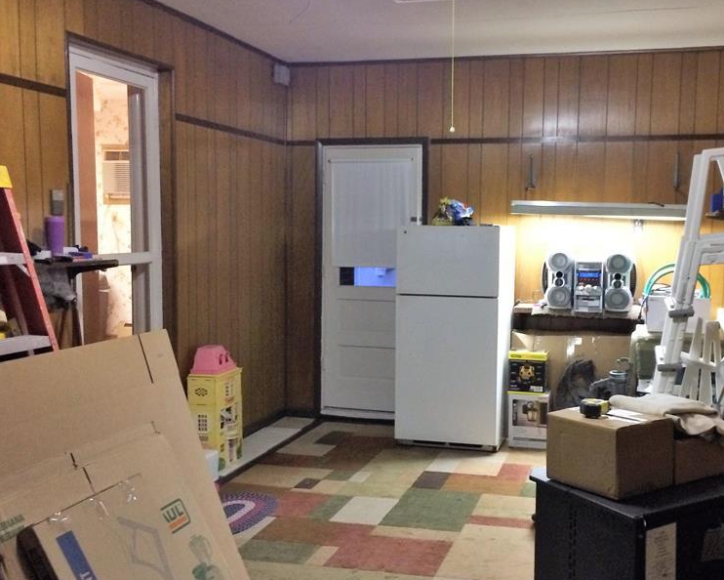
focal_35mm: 39
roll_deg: +0.1
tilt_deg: -4.3
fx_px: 836
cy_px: 303
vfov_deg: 38.2
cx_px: 454
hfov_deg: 46.4
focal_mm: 4.15
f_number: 2.2
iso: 400
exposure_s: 1/15
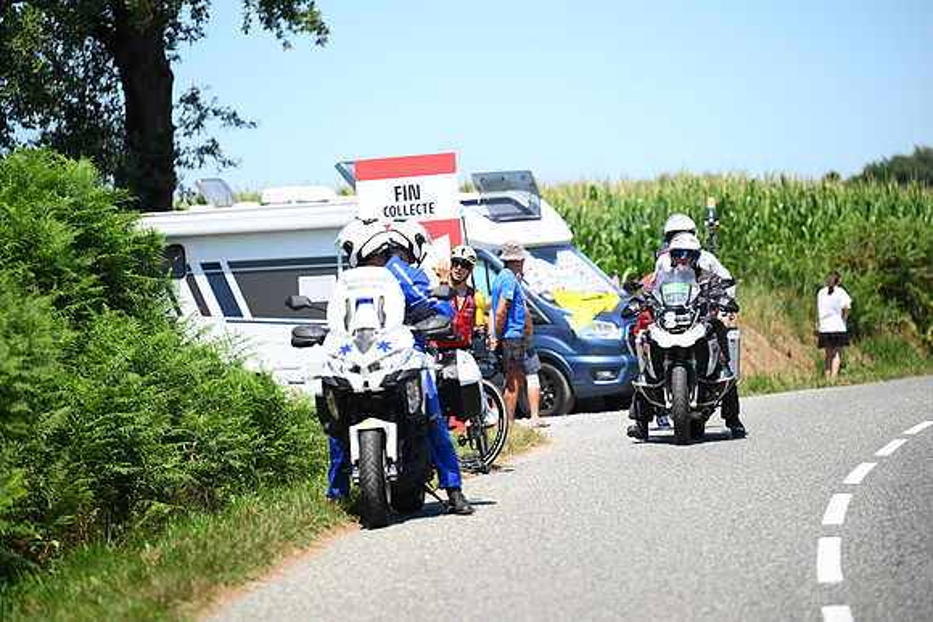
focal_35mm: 175
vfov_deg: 7.9
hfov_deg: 11.7
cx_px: 466
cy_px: 311
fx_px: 4536
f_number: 3.2
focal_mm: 175
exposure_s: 1/2000
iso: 200
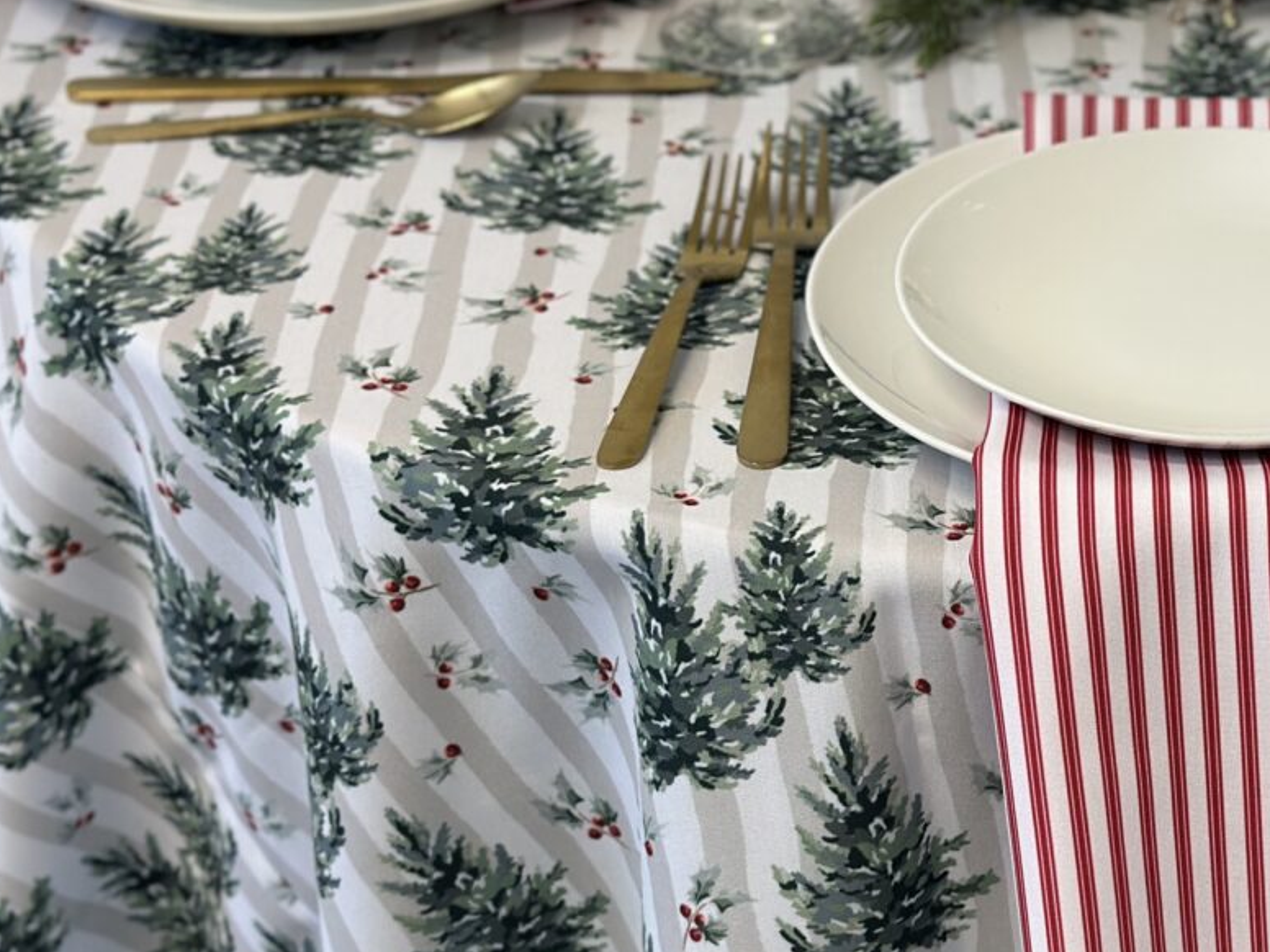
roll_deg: -0.4
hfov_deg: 20.3
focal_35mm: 95
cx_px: 1115
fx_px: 3485
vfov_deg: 15.6
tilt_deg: -28.8
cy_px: 445
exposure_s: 1/120
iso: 64
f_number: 1.78
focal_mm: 6.86
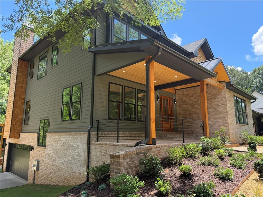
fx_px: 182
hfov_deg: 71.6
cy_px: 98
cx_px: 132
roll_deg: +0.4
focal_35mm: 24
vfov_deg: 56.8
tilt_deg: +10.8
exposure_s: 1/992
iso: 100
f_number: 1.78
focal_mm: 6.76
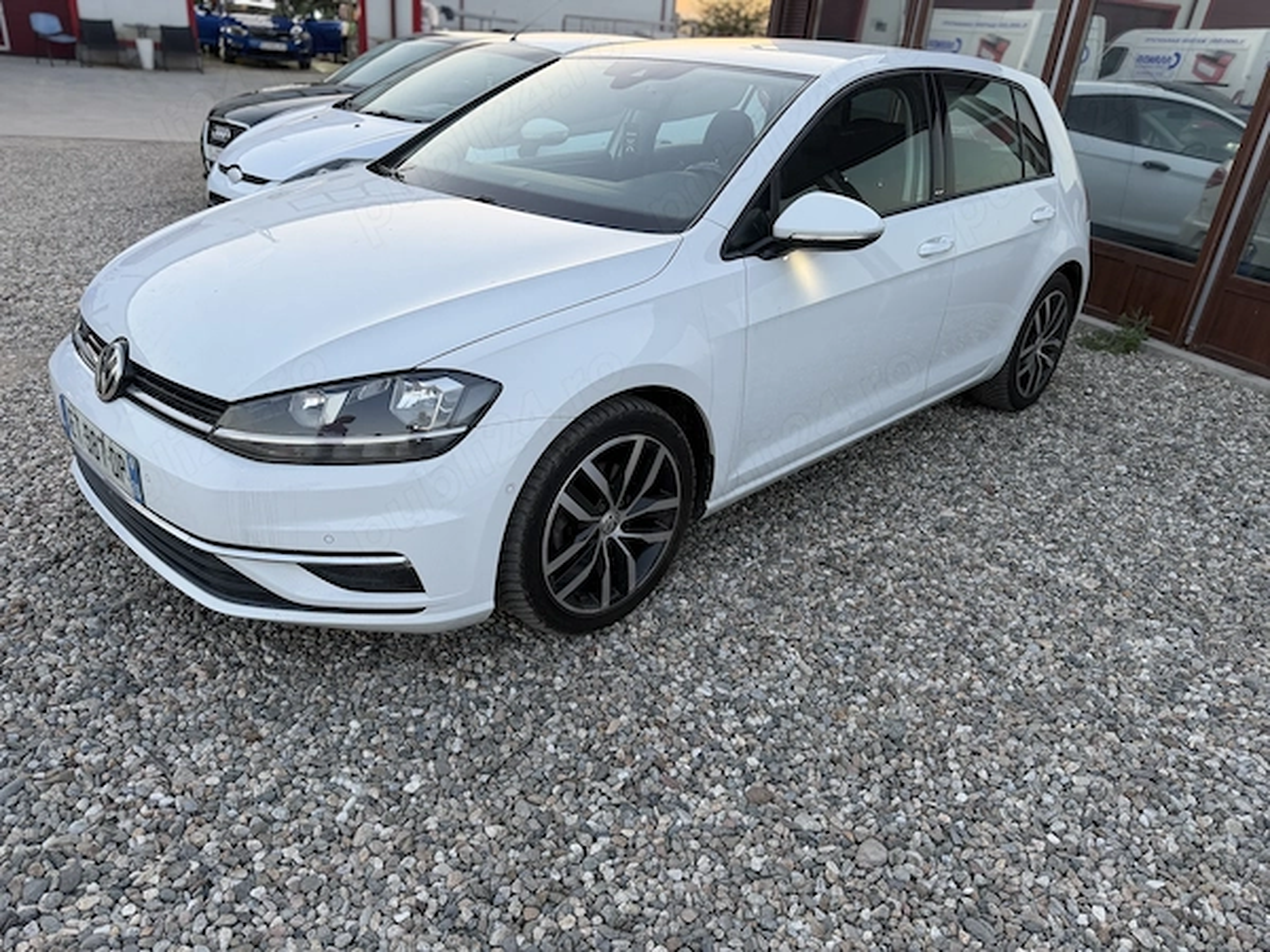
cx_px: 635
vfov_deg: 56.8
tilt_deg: -26.2
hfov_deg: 71.6
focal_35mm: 24
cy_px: 476
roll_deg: -4.9
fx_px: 881
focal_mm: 6.76
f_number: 1.78
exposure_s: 1/121
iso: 100
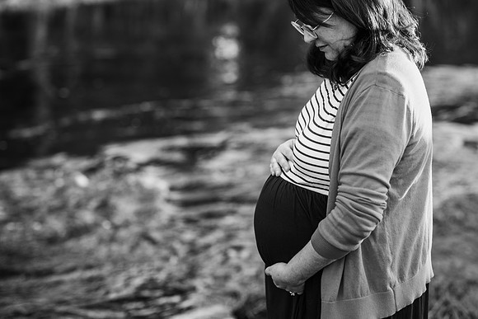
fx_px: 1183
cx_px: 250
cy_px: 152
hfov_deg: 22.8
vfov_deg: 15.4
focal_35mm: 89
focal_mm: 85
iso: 125
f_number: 2.8
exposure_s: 1/200
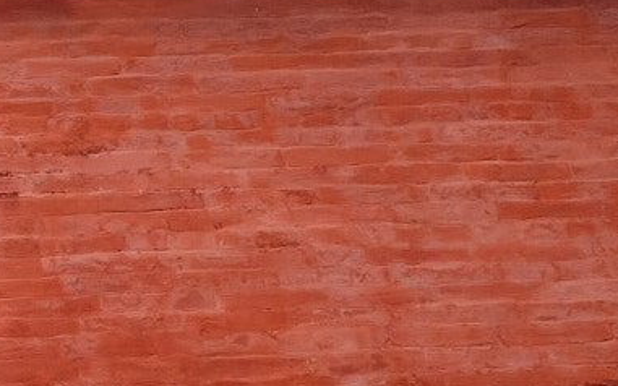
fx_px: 2593
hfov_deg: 12.0
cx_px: -642
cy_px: 246
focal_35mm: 154
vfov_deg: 8.5
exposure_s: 1/250
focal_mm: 24.3
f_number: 6.4
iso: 400
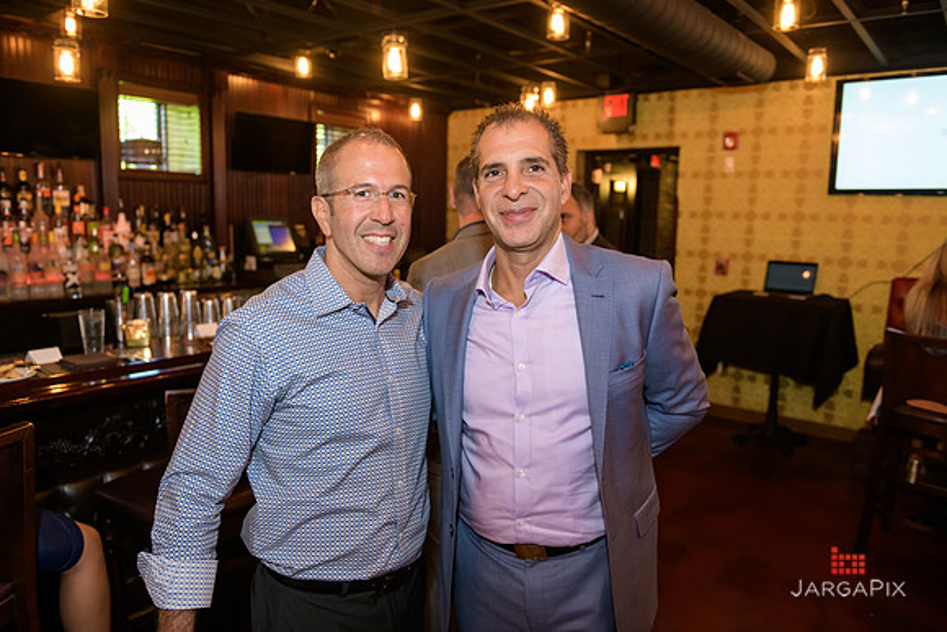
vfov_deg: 49.6
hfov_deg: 69.4
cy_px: 316
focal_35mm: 26
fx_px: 684
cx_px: 474
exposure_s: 1/125
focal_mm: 26
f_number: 3.2
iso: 1600
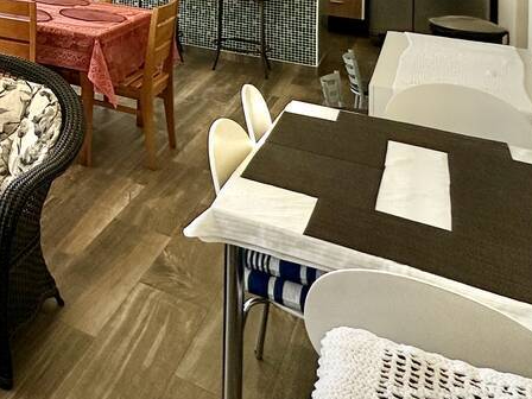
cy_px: -139
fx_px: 692
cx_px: -249
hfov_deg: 28.7
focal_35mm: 45
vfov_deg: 26.5
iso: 40
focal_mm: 2.22
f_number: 2.2
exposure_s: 1/443
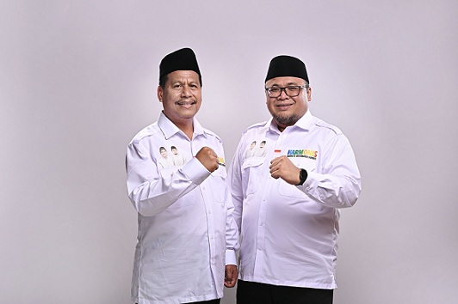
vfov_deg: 27.0
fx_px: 636
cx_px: 229
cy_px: 152
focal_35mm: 50
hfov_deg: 39.6
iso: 200
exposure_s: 1/160
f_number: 8
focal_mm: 50
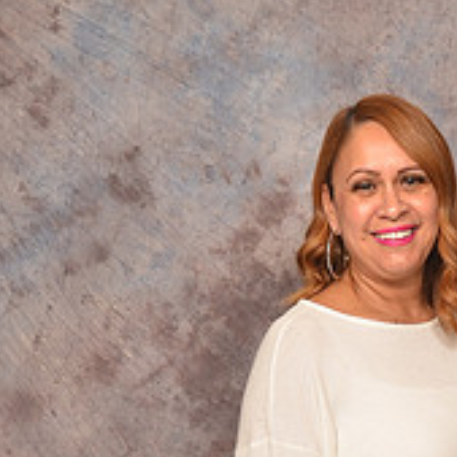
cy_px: 622
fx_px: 1635
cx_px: 449
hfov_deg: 15.6
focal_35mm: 109
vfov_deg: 15.1
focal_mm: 25
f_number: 5.6
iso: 200
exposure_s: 1/60
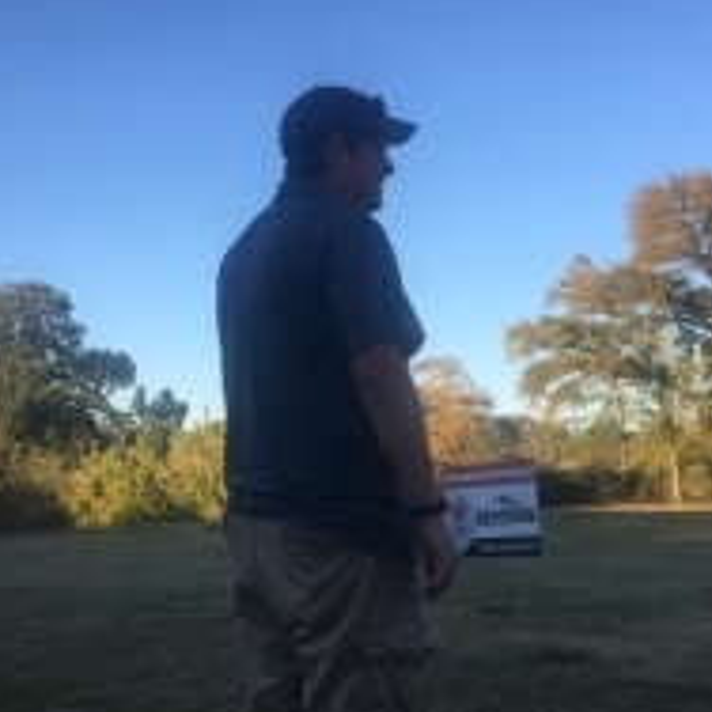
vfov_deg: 33.9
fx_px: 1164
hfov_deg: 33.6
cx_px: 496
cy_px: 439
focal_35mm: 50
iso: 25
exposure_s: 1/481
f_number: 2.2
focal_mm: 4.15
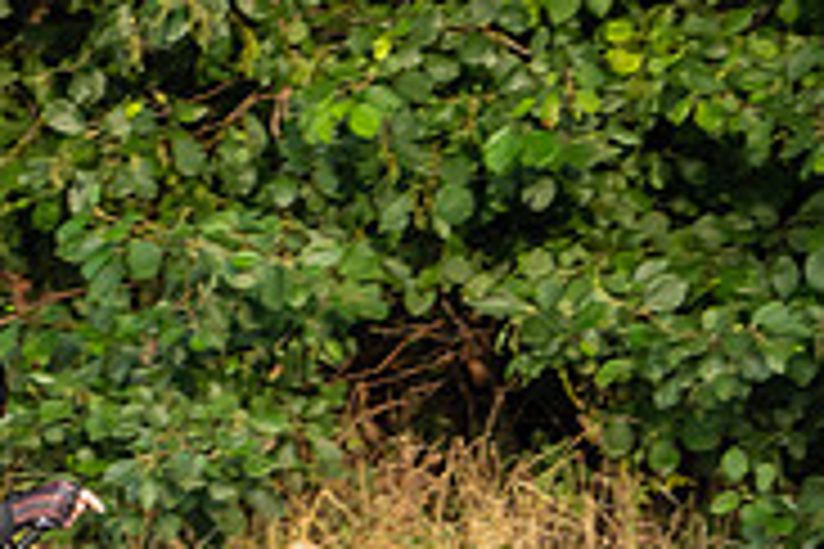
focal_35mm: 865
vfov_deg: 1.6
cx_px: -306
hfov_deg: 2.4
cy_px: 398
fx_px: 19797
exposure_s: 1/1000
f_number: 4
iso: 1000
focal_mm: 155
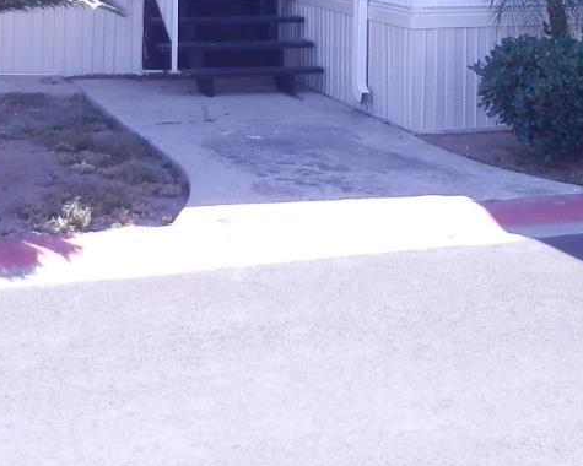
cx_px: 376
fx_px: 1329
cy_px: -68
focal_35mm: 77
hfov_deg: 24.7
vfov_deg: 19.0
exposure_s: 1/400
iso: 160
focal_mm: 4.5
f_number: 3.5
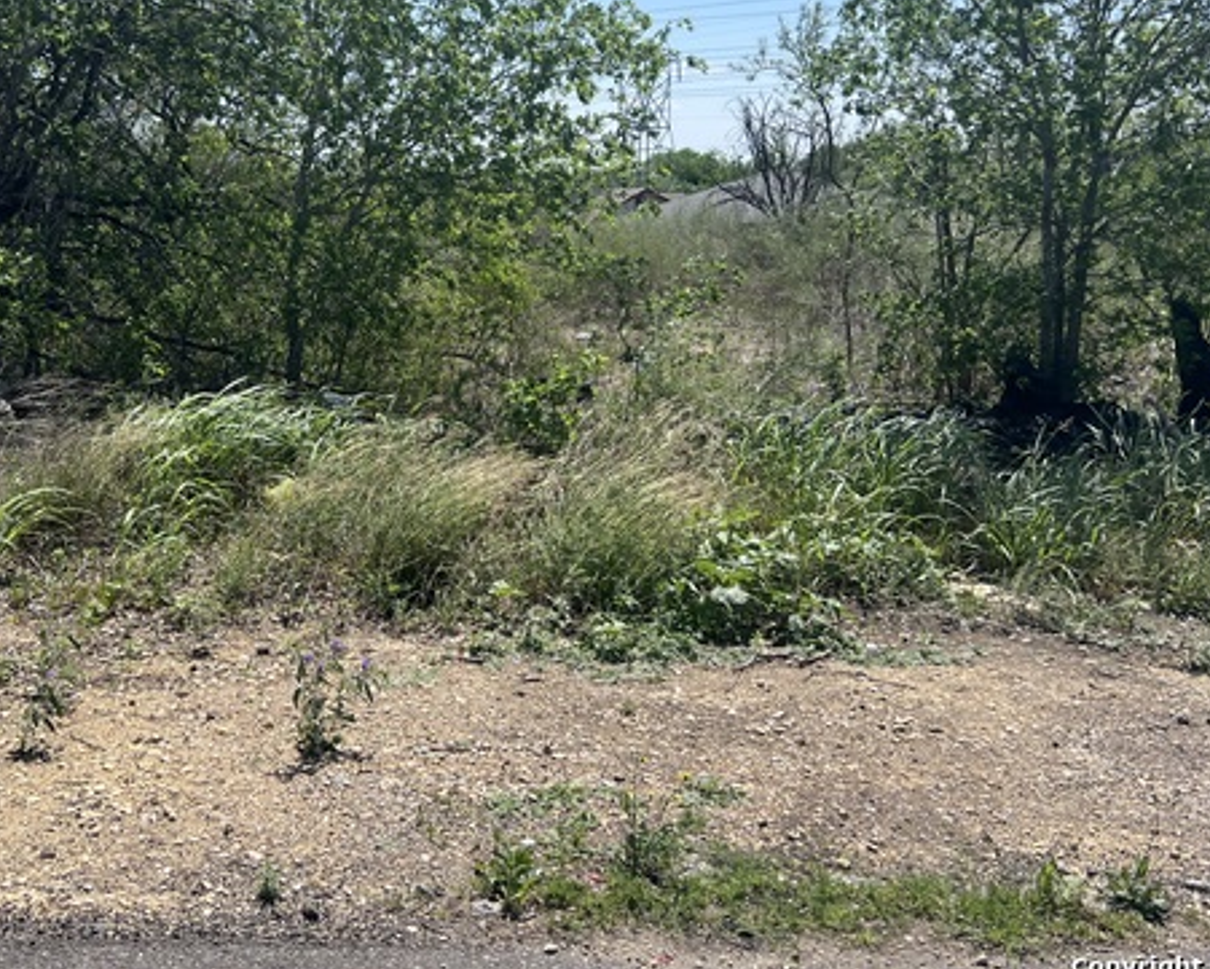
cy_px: 370
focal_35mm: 36
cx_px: 427
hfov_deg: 49.6
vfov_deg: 40.9
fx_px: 1289
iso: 50
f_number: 1.5
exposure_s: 1/3968
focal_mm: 5.7
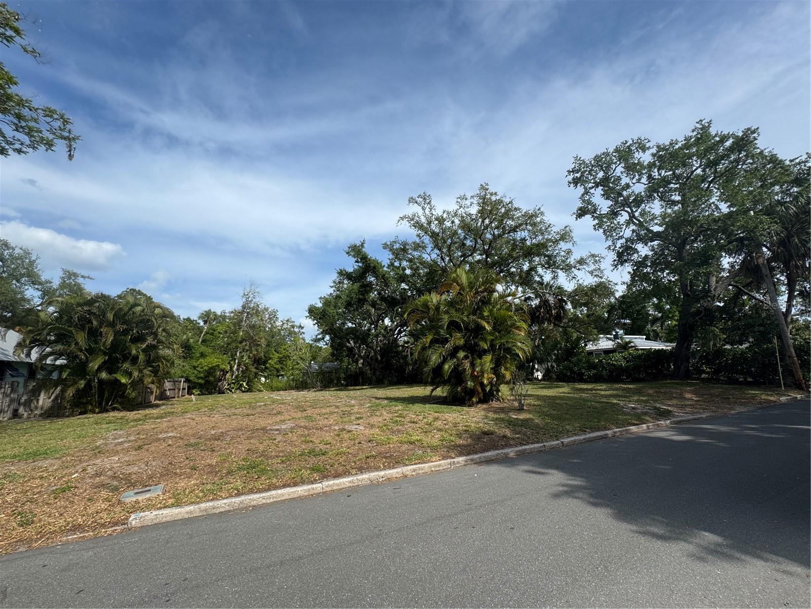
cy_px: 304
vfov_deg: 85.7
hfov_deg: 102.1
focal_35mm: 14
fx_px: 328
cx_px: 406
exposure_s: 1/2342
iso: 50
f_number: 2.2
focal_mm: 2.22
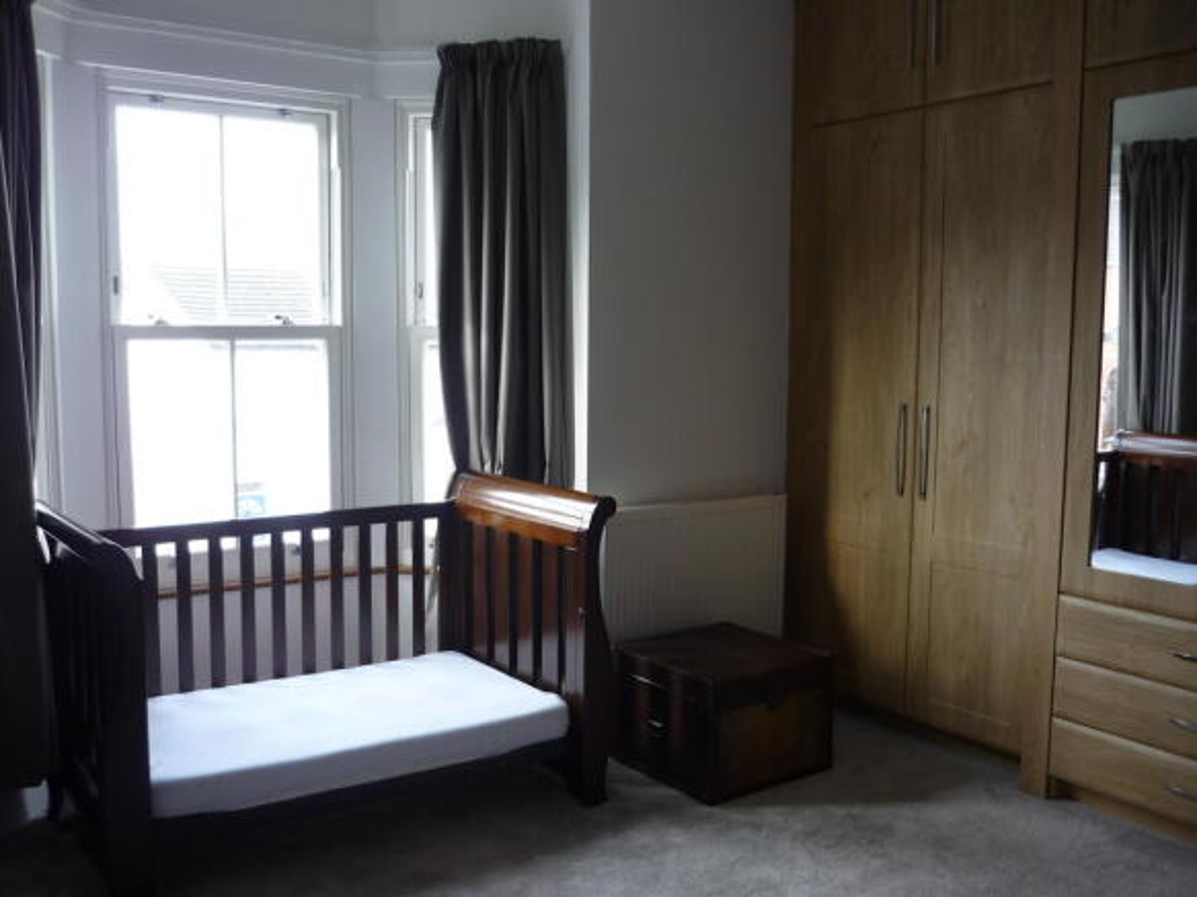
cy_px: 448
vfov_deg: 42.9
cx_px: 598
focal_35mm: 33
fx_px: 1141
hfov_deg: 55.4
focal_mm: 5.5
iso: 100
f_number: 2.8
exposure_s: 1/30
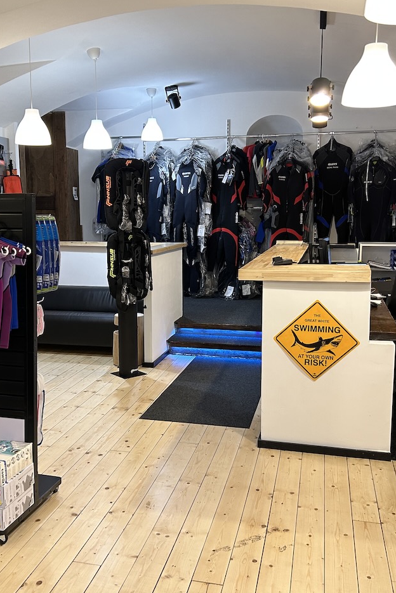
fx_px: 610
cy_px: 299
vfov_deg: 51.9
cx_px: 164
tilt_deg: -8.2
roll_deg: +0.4
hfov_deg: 35.9
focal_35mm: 37
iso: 125
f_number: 1.5
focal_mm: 5.7
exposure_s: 1/50
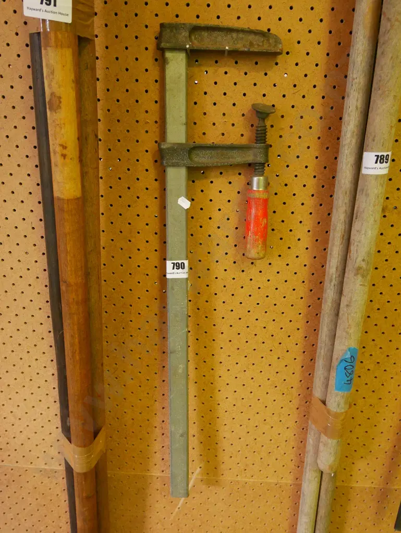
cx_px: 200
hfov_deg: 46.8
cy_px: 266
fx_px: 463
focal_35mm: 30
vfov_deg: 59.9
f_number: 3.8
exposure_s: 1/40
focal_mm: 15
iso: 3200
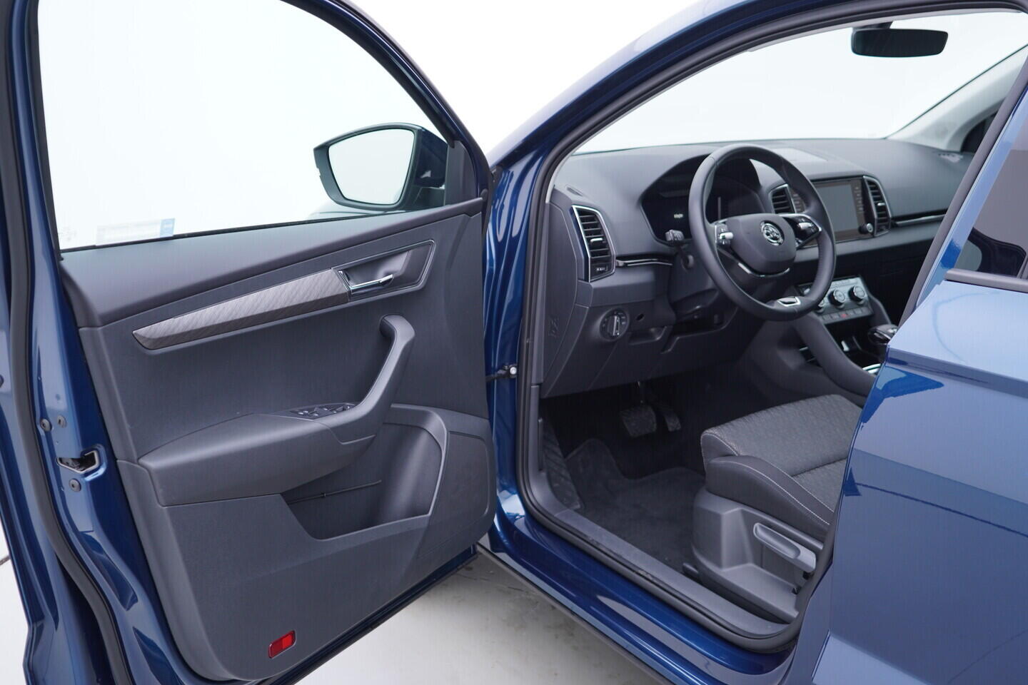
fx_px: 1028
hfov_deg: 53.1
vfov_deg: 36.9
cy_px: 342
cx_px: 514
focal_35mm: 36
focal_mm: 24
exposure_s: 1/40
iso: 160
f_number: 2.8
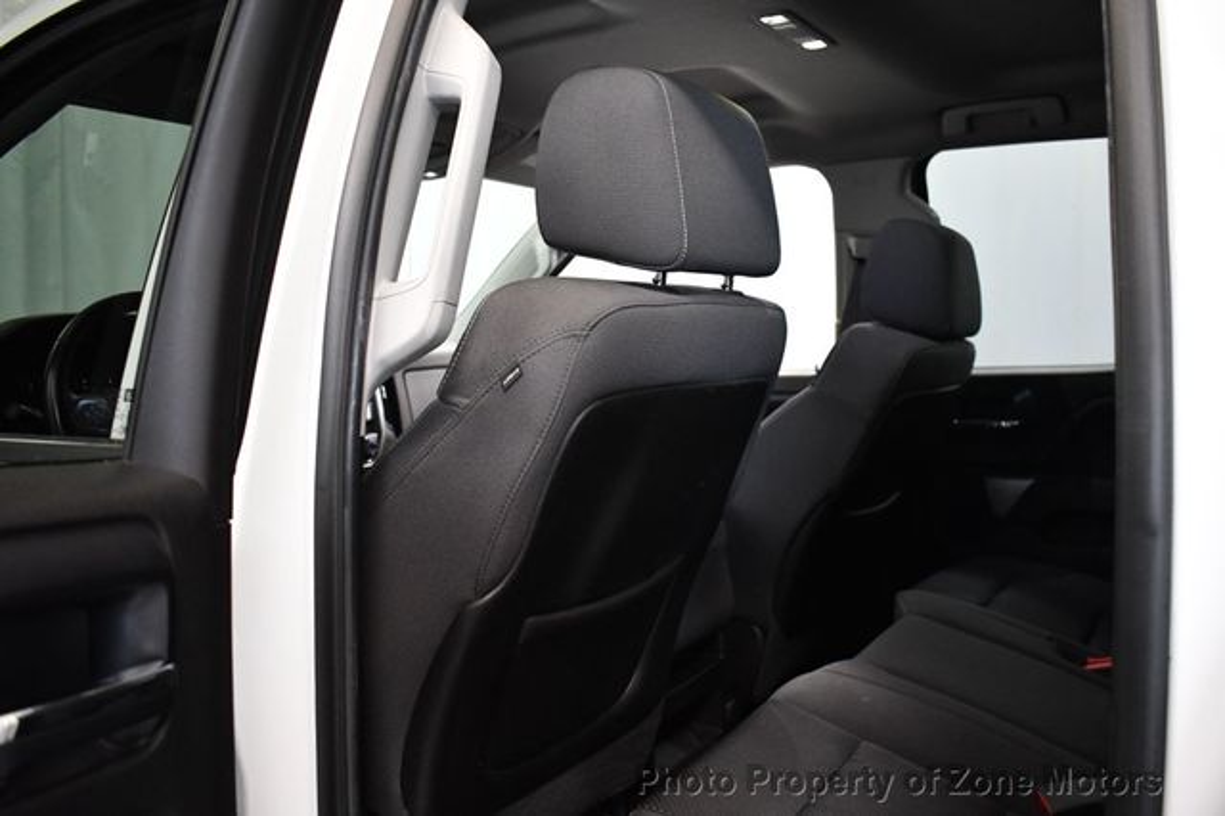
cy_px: 408
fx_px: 1054
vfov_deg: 42.3
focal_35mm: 31
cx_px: 612
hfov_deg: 60.3
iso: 3200
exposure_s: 1/125
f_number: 3.8
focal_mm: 21
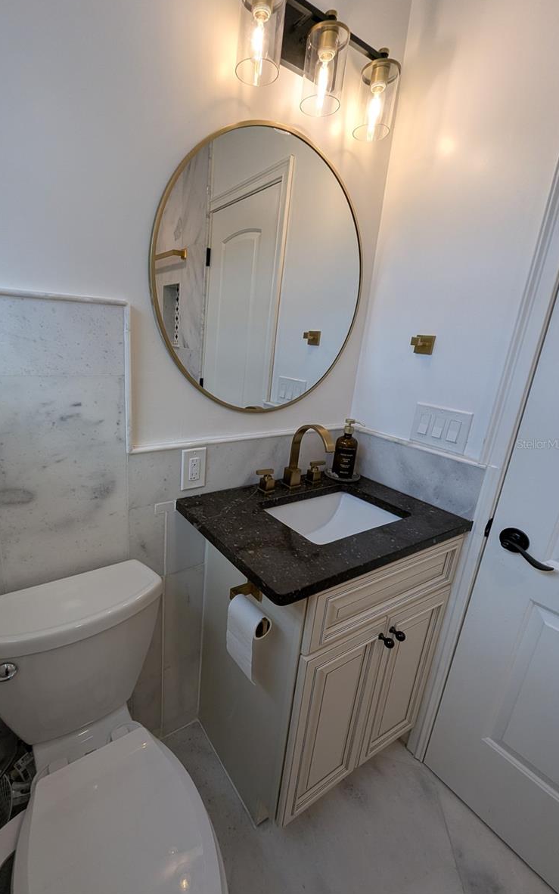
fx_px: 341
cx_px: 229
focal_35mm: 14
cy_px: 444
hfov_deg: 77.9
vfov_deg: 105.3
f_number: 2.2
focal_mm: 1.95
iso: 48
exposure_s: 1/120
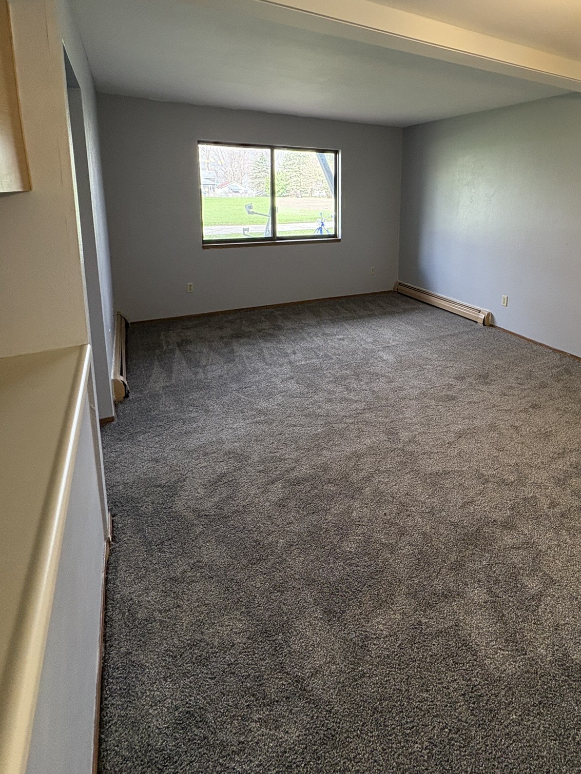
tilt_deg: -9.4
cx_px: 377
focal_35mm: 19
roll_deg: -0.7
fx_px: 425
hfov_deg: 67.2
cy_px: 264
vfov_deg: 82.0
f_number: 2.2
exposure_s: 1/120
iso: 320
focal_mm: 2.22
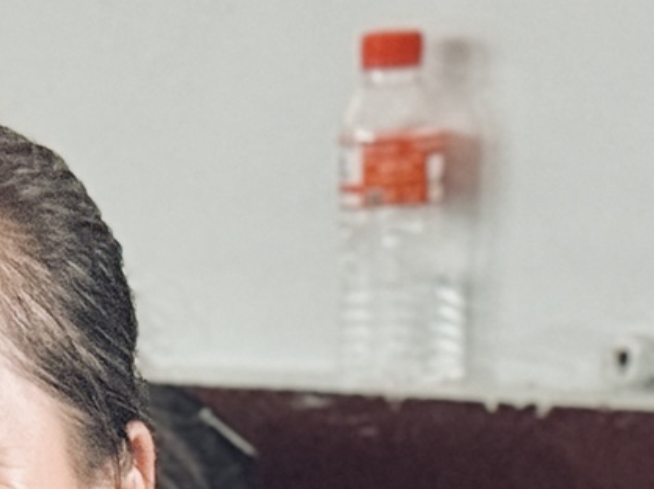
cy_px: 1296
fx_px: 5569
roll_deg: +0.6
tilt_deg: -13.1
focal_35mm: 295
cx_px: -1096
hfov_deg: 6.3
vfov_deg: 4.9
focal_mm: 6.76
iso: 400
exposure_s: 1/33
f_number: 1.78
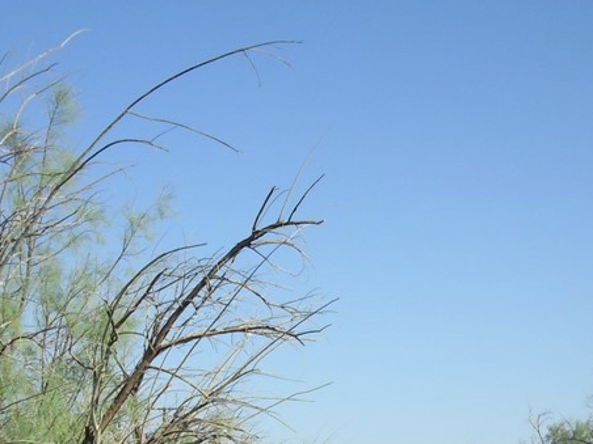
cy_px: 427
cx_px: 338
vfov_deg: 16.9
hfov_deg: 22.7
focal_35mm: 86
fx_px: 1473
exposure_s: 1/200
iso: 100
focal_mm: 6.2
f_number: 8
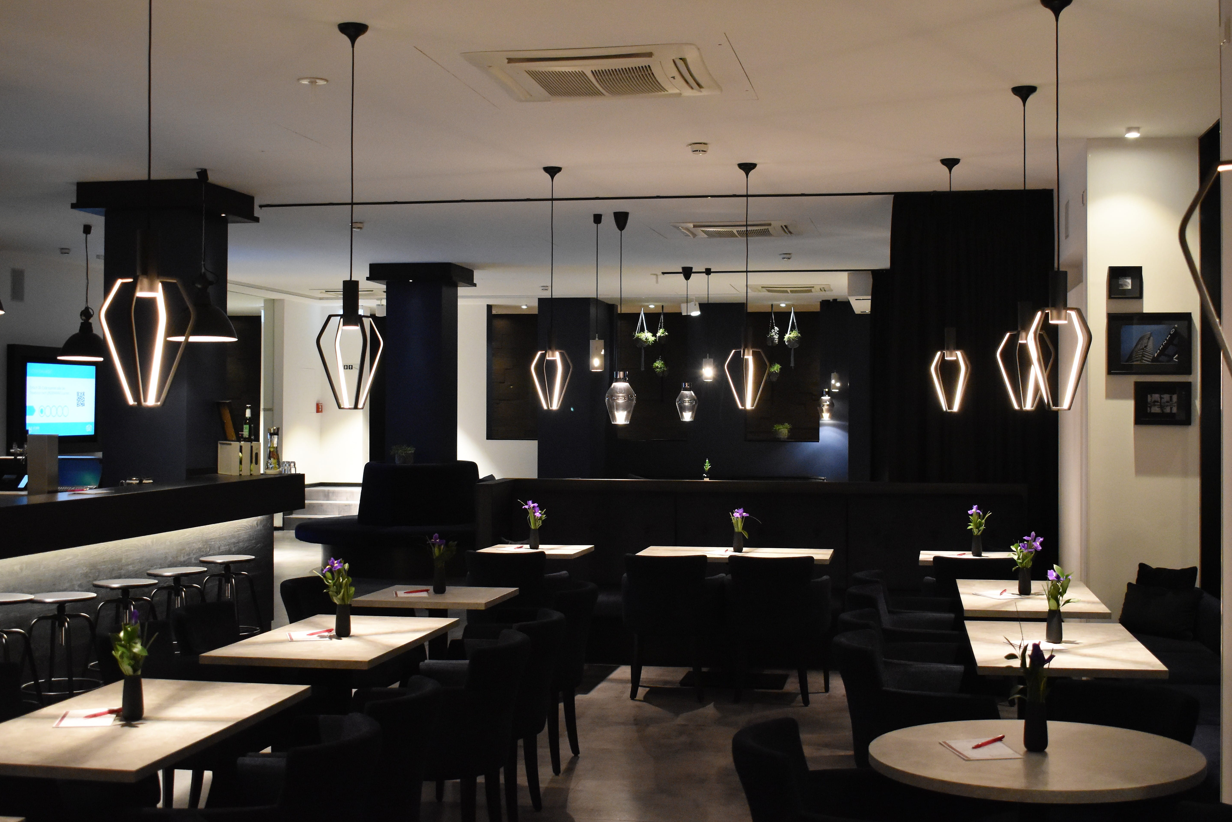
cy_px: 392
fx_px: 1506
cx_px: 630
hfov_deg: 44.5
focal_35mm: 44
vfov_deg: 30.5
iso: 2800
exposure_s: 1/60
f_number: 4.2
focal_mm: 28
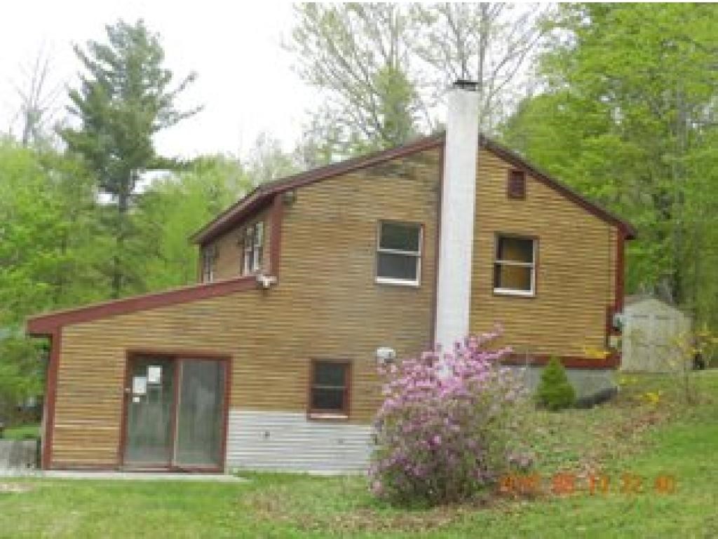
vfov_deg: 31.5
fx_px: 955
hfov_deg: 41.2
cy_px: 270
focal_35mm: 46
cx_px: 359
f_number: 4.2
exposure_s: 1/400
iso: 160
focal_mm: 8.1
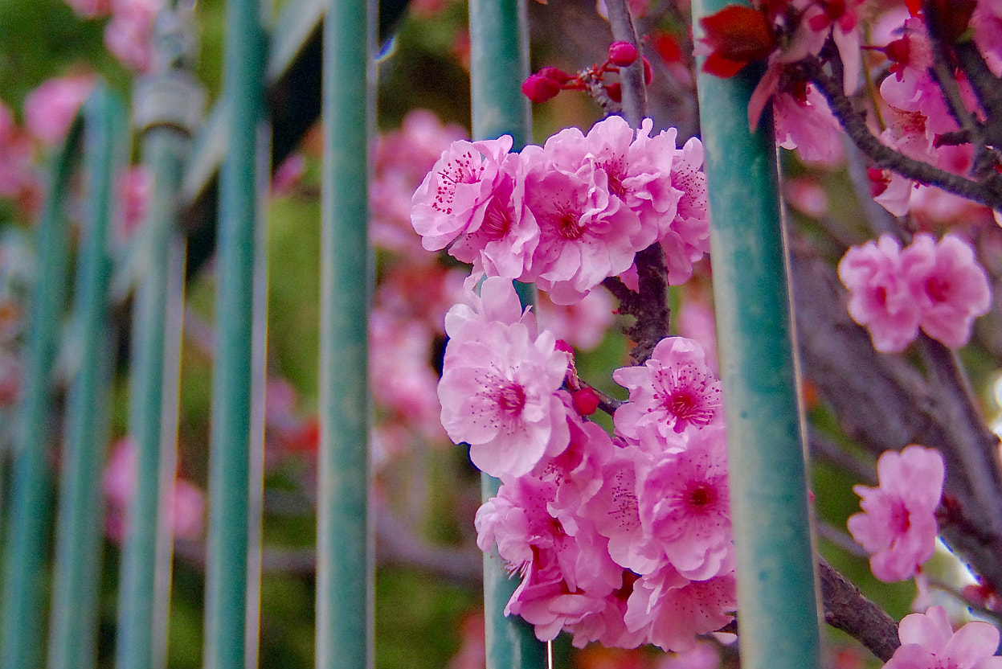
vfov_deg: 23.0
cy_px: 390
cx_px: 411
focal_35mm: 59
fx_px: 1642
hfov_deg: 33.8
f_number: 2.8
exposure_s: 1/6
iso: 1600
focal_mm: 31
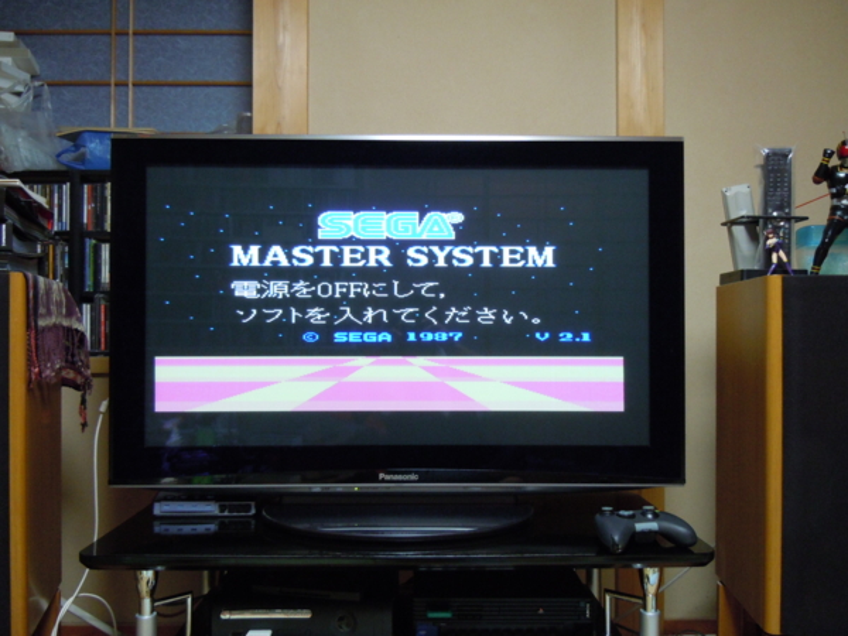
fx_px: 735
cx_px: 424
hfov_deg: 60.0
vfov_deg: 46.8
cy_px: 318
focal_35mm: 30
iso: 400
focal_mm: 5.4
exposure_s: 1/15
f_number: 3.5
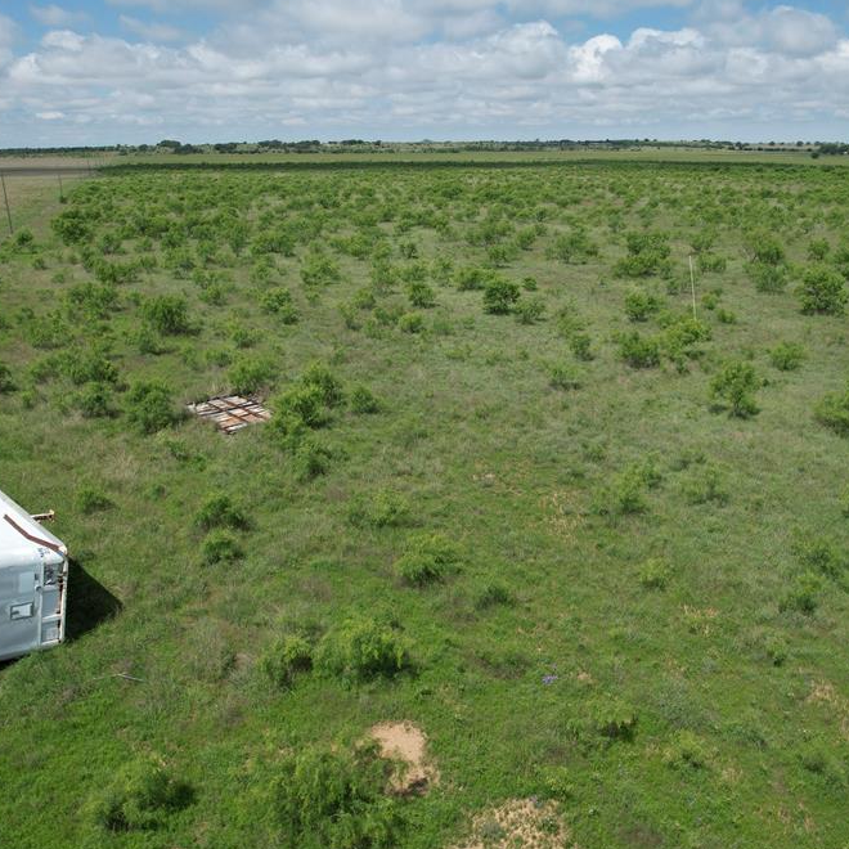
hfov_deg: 55.6
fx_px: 805
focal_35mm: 29
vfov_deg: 55.6
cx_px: 434
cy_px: 418
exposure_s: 1/2000
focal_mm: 8.38
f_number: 2.8
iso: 100
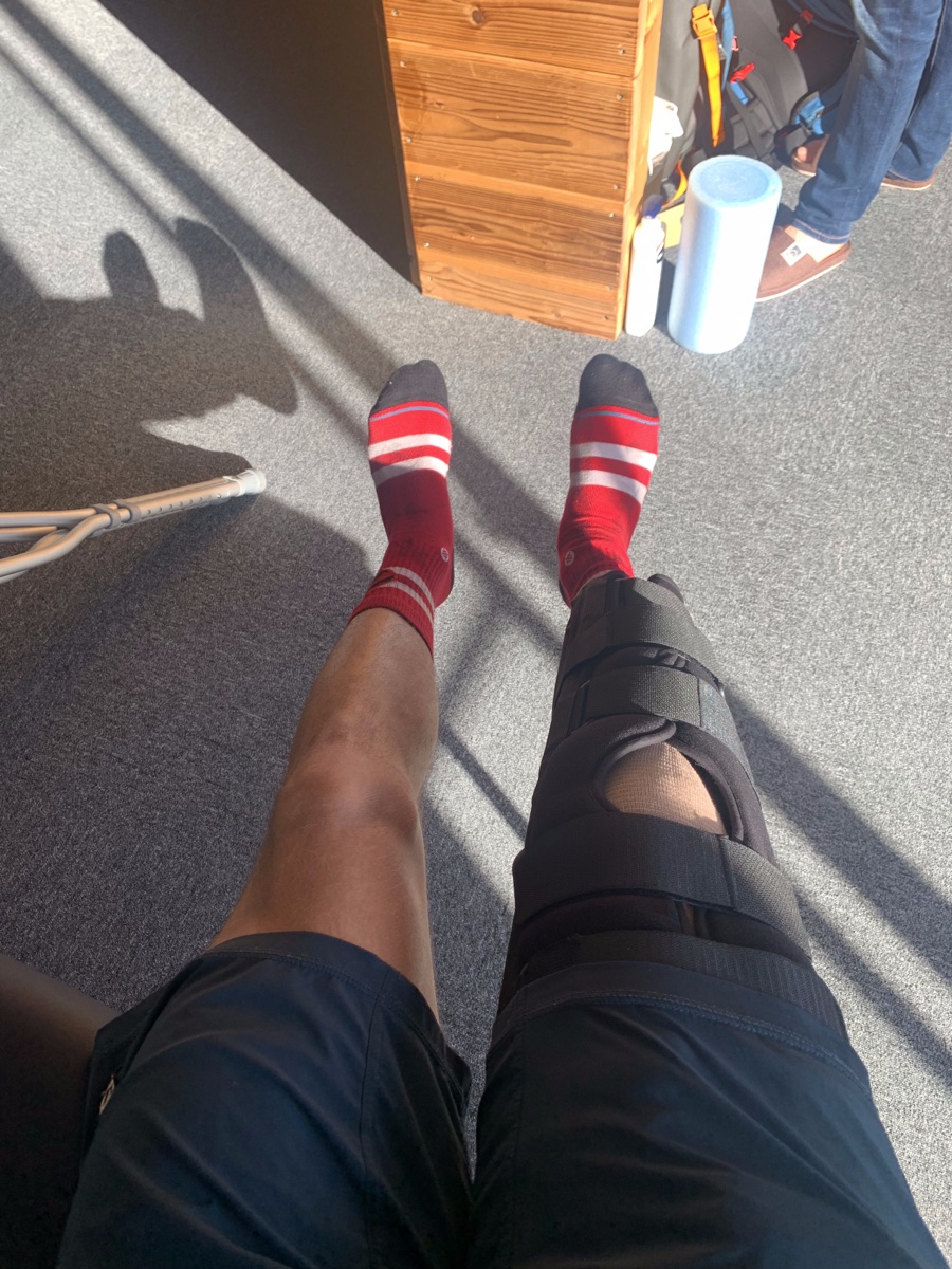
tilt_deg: -56.9
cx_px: 476
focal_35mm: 26
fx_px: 953
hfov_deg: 53.1
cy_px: 634
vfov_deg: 67.3
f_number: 1.8
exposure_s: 1/138
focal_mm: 4.25
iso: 25
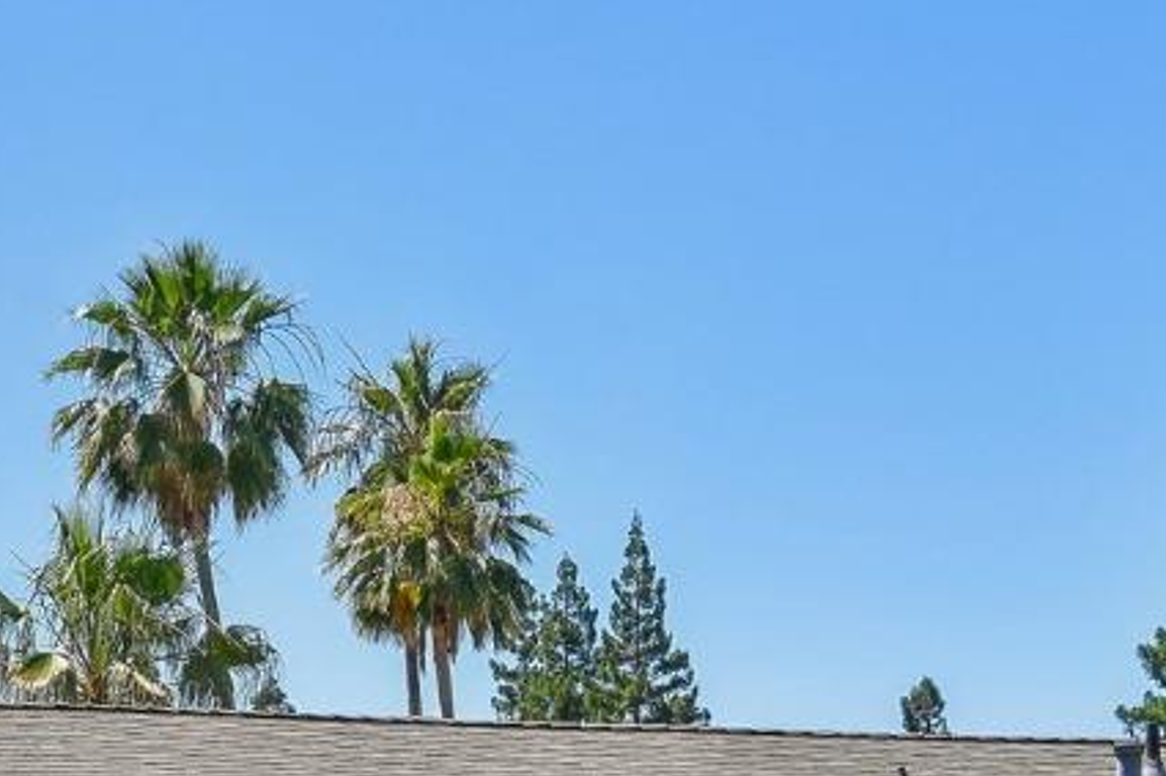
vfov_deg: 12.3
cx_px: 373
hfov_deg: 19.2
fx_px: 3432
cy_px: 1145
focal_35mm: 106
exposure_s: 1/160
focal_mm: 20
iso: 100
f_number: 8
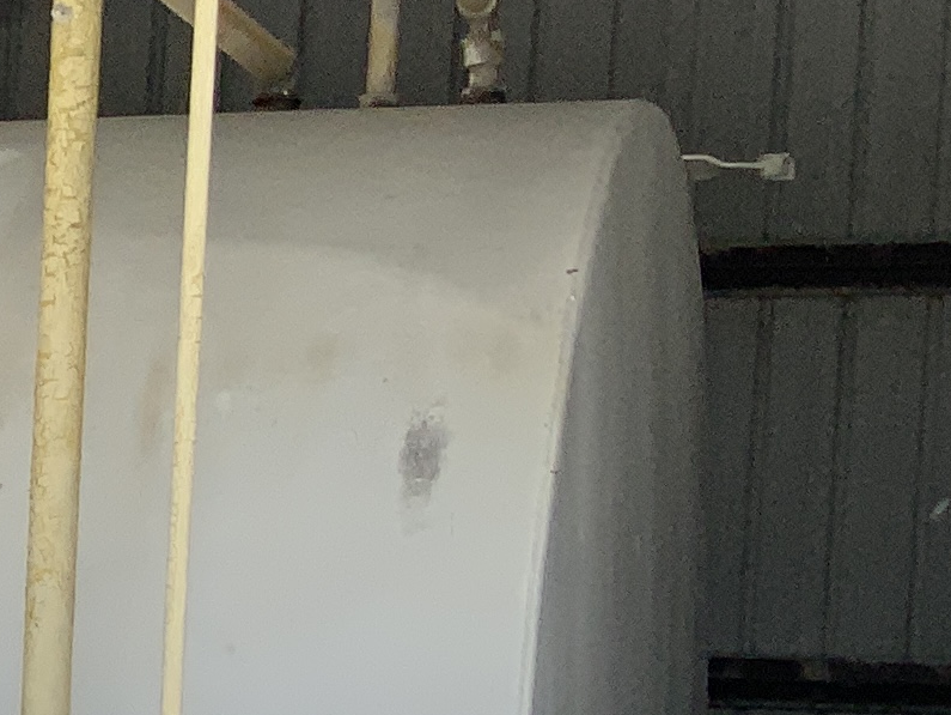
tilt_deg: -0.9
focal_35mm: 147
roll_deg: -2.7
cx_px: -984
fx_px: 4040
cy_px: 810
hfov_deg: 11.9
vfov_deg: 10.0
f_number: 1.8
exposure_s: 1/1451
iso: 16
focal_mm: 3
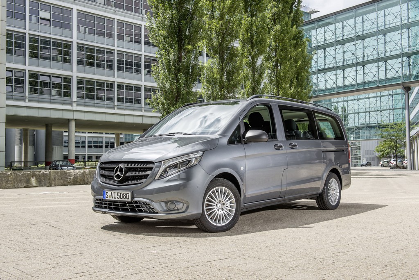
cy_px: 140
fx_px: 442
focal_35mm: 38
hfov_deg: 50.7
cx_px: 210
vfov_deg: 35.1
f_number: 9
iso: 100
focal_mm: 38
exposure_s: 1/100
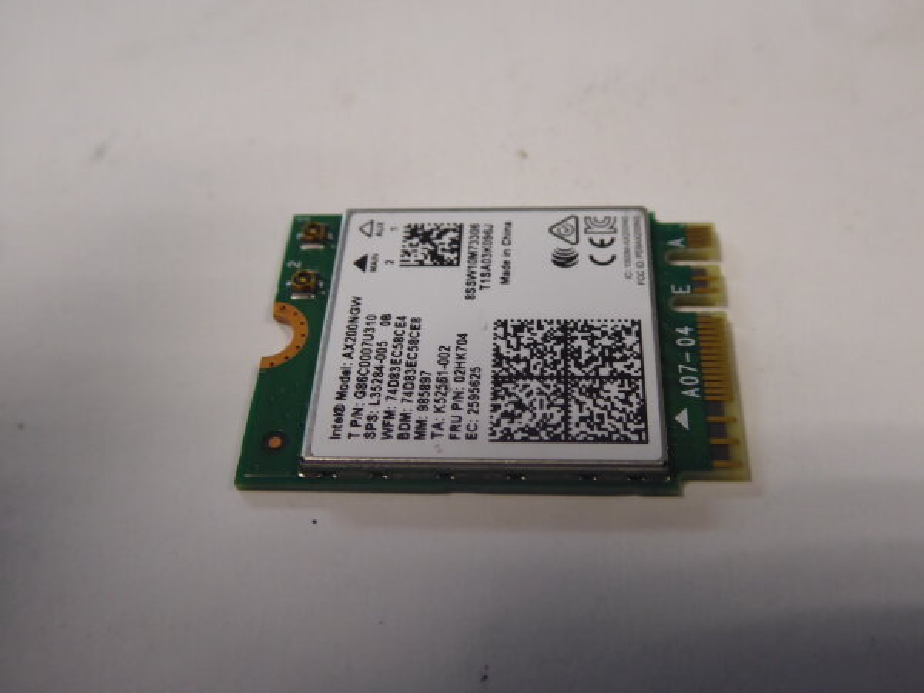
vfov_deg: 39.7
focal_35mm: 36
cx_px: 462
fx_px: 961
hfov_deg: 51.4
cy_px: 346
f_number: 3.7
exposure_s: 1/60
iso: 250
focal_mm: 6.3
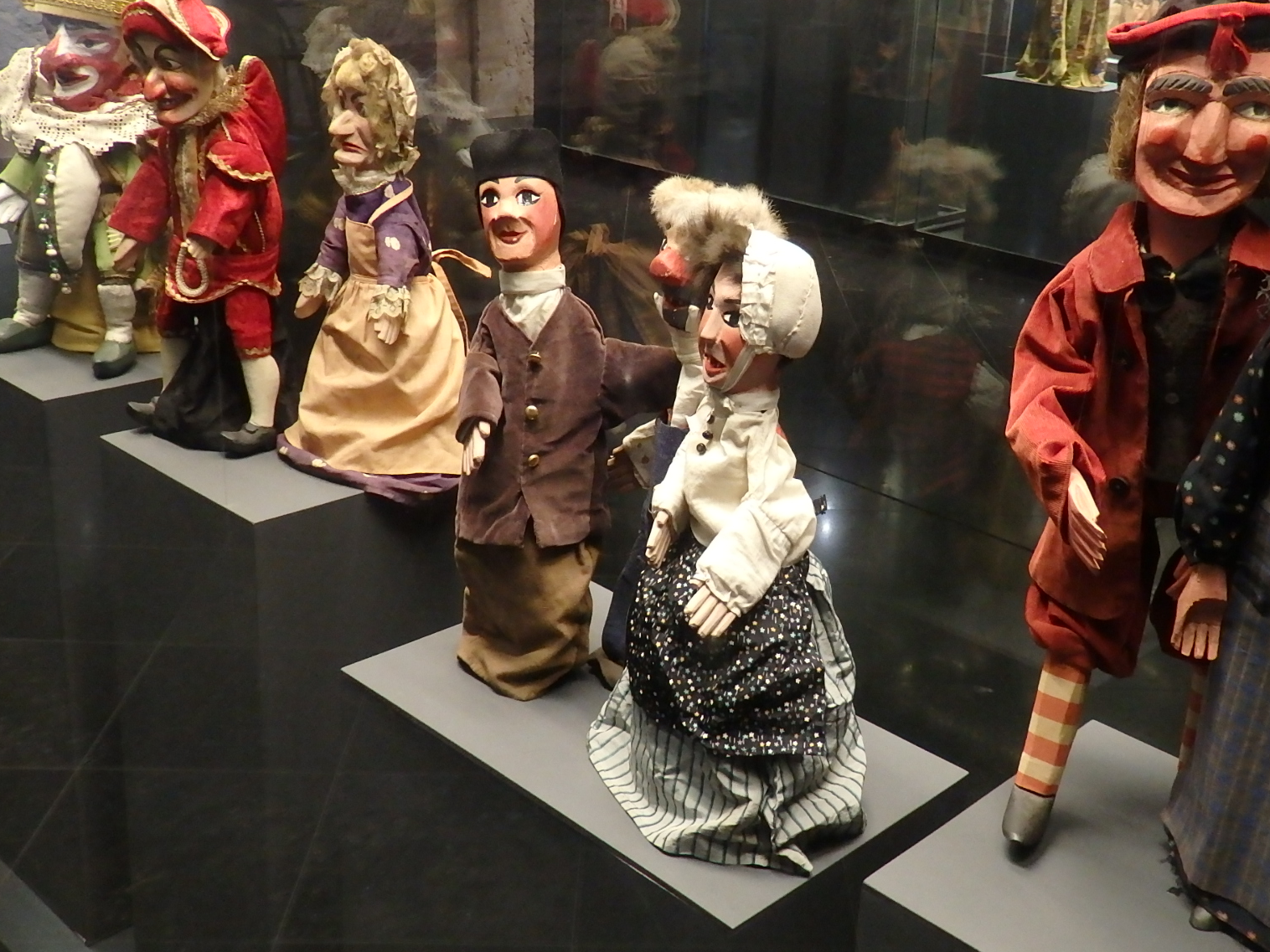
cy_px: 445
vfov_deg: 37.7
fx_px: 1394
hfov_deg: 48.8
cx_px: 733
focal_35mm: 38
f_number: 3.3
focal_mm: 5.5
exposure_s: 1/25
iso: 800
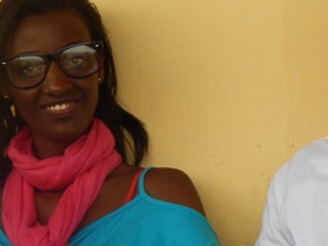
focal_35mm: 182
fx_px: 1724
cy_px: 204
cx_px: 339
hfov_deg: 10.8
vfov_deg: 8.1
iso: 280
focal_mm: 13.5
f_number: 4.2
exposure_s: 1/250
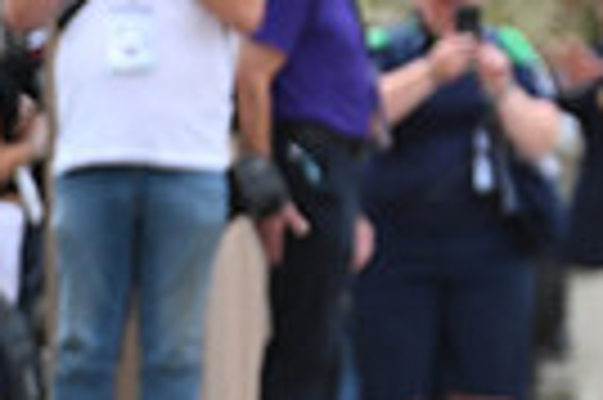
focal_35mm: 1732
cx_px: 1238
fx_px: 28975
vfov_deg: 0.8
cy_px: 101
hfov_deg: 1.2
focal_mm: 400
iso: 640
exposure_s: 1/1250
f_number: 5.6
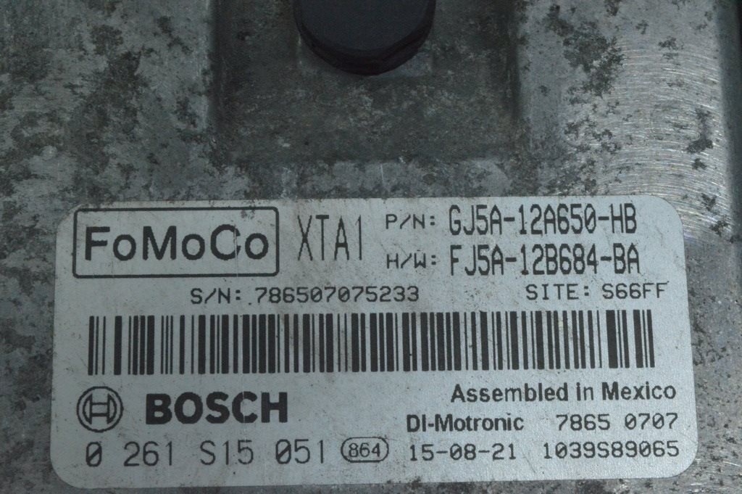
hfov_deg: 24.6
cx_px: 371
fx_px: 1699
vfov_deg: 16.5
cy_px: 247
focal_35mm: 82
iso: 6400
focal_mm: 55
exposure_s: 1/40
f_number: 36
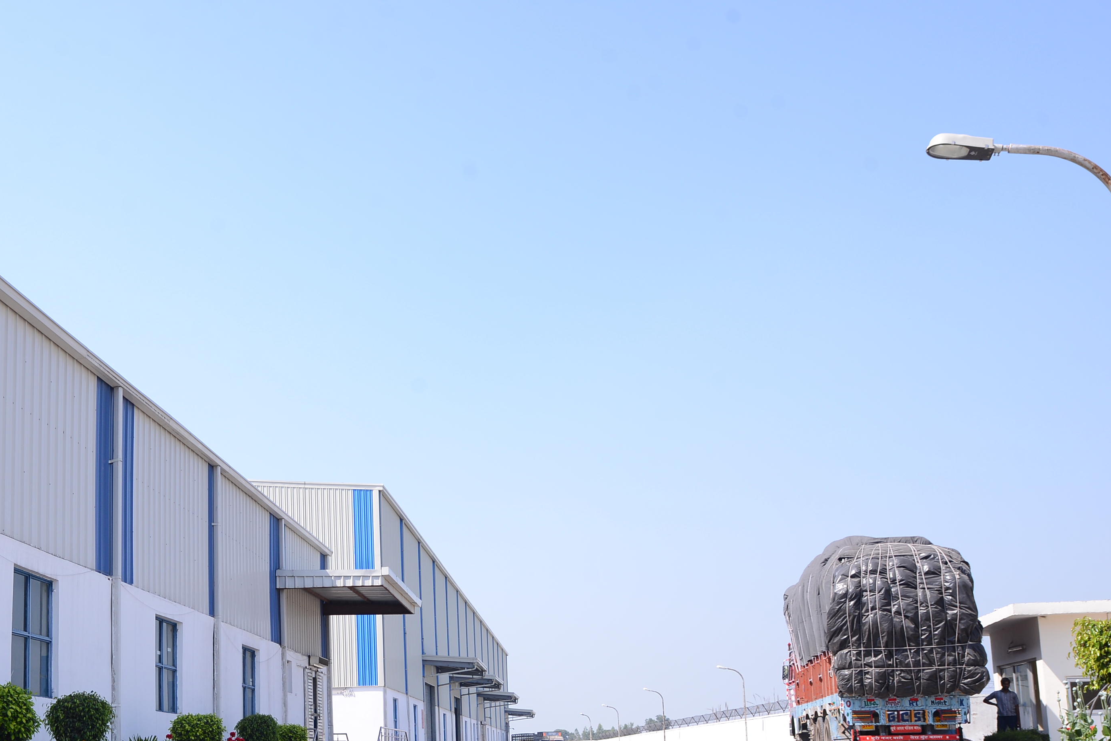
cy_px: 560
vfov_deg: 27.1
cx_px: 243
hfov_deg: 39.0
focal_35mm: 49
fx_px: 1512
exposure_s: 1/250
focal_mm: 30
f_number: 11
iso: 200
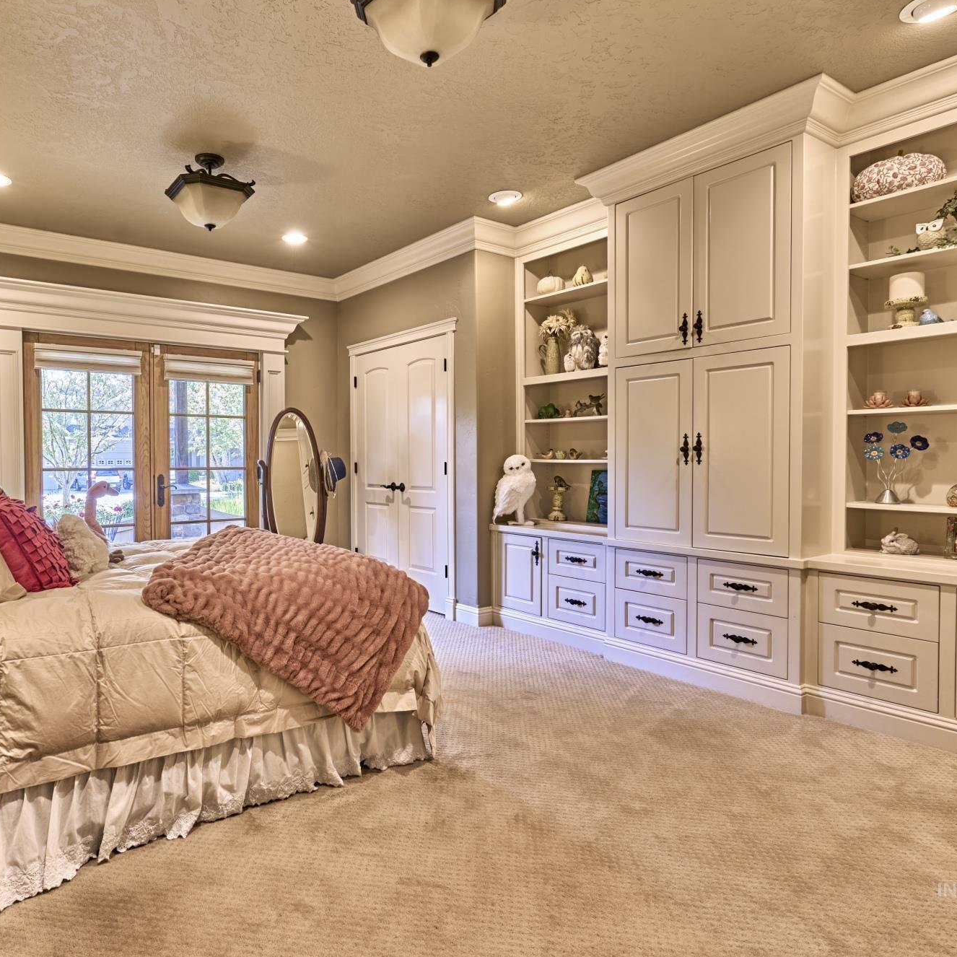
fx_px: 657
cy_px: 472
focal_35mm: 21
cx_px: 365
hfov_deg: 71.1
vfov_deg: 72.1
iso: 200
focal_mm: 16
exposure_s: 1/8
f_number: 8
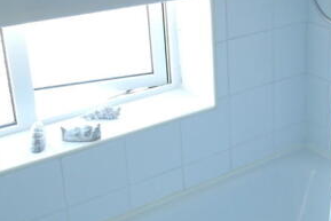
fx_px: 626
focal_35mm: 68
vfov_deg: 20.0
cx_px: 318
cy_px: 89
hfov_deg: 28.1
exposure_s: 1/60
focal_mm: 20
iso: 400
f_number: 3.5
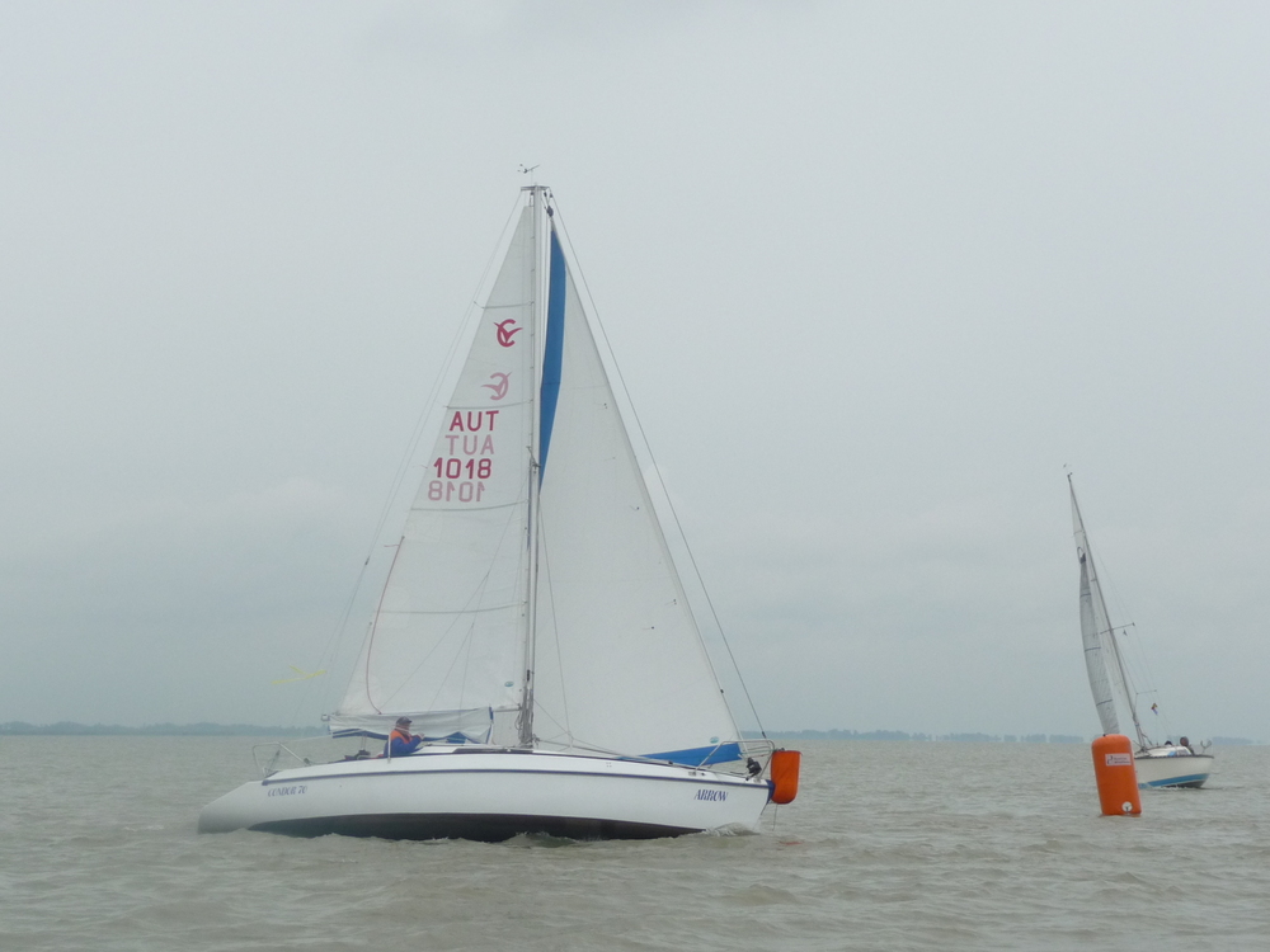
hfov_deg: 26.3
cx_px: 635
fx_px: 2715
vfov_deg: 19.9
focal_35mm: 74
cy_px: 476
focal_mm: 11.3
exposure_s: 1/500
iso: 160
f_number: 4.5
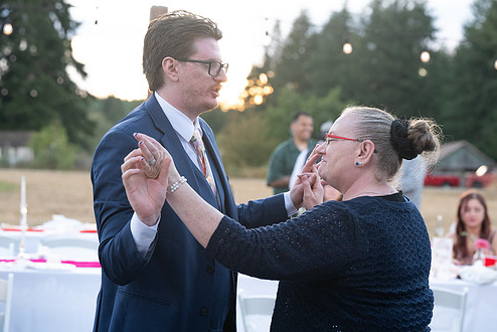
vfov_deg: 15.5
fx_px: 1216
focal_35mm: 88
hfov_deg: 23.1
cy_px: 188
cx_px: 288
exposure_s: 1/500
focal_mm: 75
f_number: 4
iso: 2000
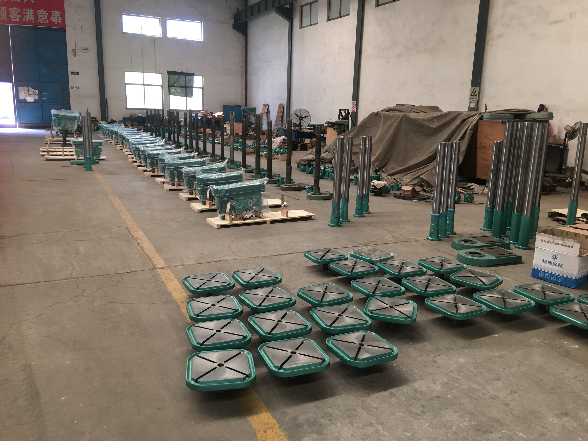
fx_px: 493
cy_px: 220
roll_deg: -1.4
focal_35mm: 29
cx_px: 294
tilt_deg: -11.0
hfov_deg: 61.7
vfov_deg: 48.2
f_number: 2.2
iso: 32
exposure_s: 1/17
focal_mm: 4.15
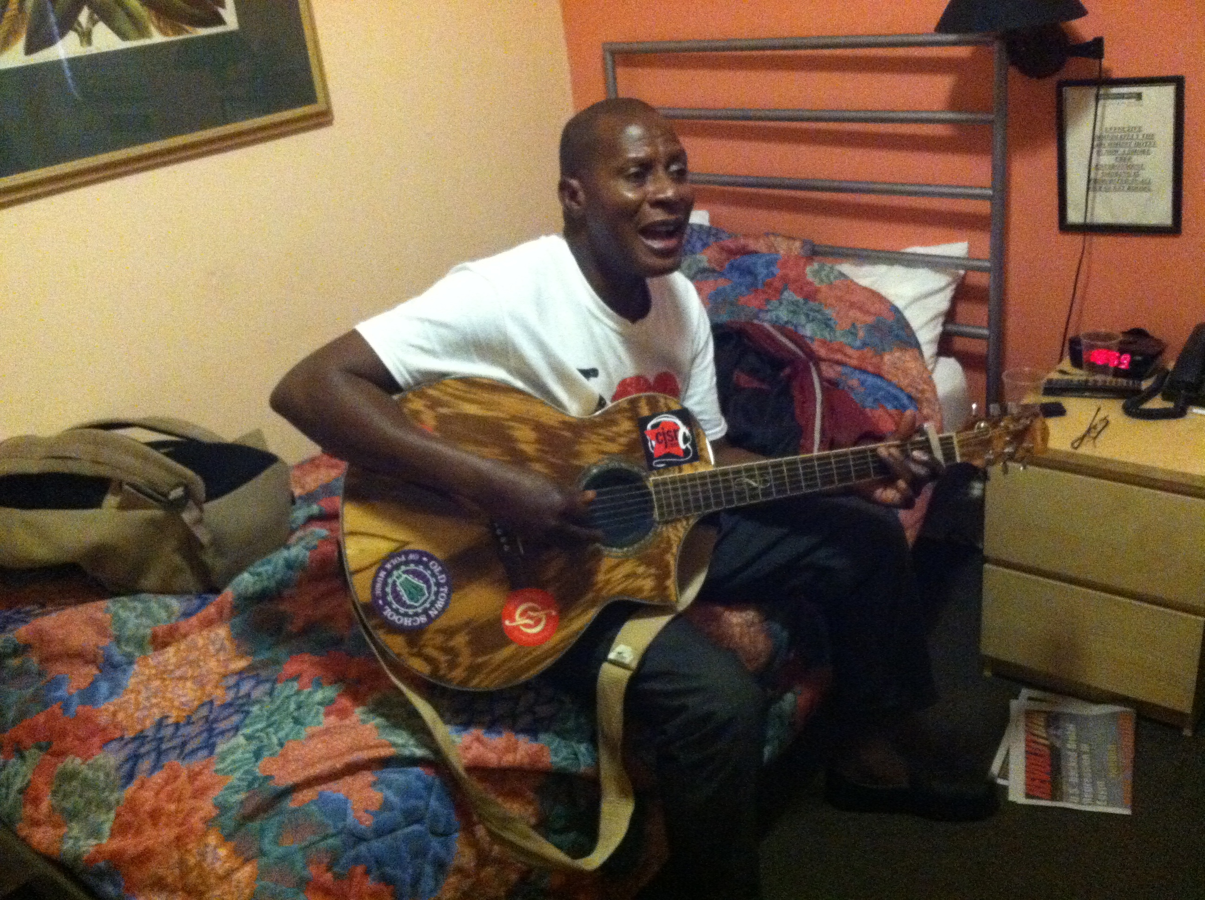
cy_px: 450
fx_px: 1217
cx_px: 602
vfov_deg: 40.6
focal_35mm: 35
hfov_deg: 52.7
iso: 1000
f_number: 2.8
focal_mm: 3.85
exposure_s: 1/15
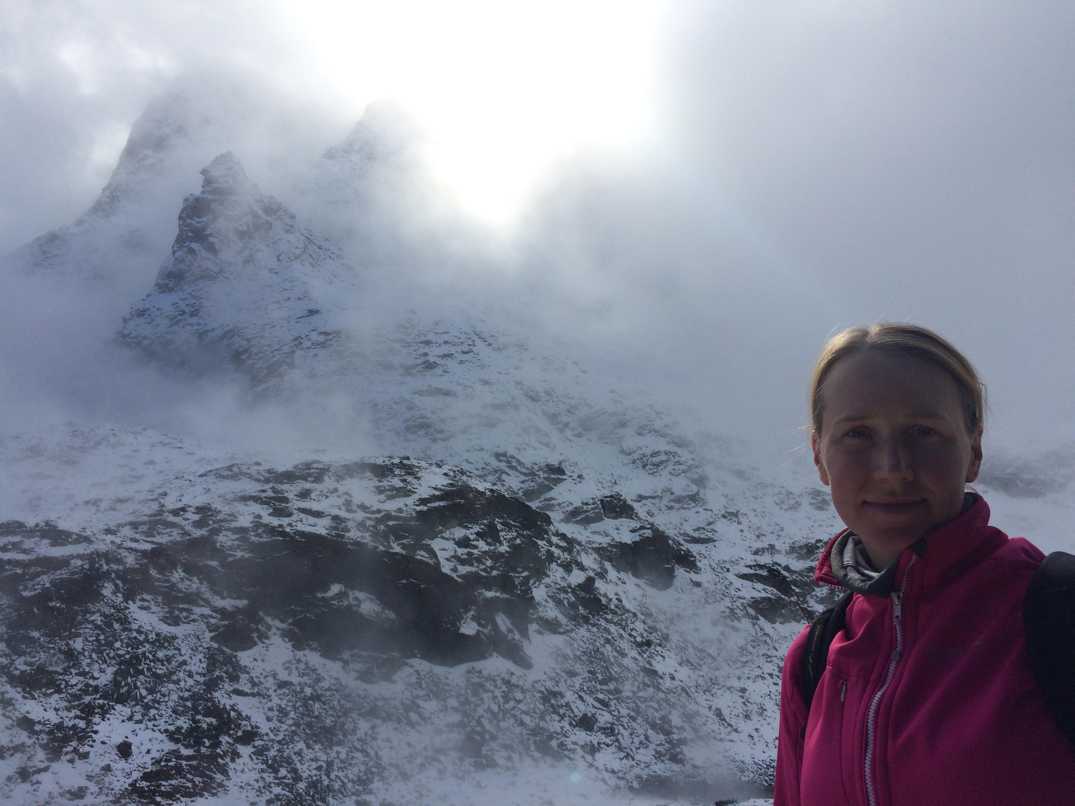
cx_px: 538
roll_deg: -3.4
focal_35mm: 29
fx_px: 901
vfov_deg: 48.2
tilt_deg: +5.5
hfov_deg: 61.7
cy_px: 403
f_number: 2.2
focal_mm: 4.15
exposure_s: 1/4566
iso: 40
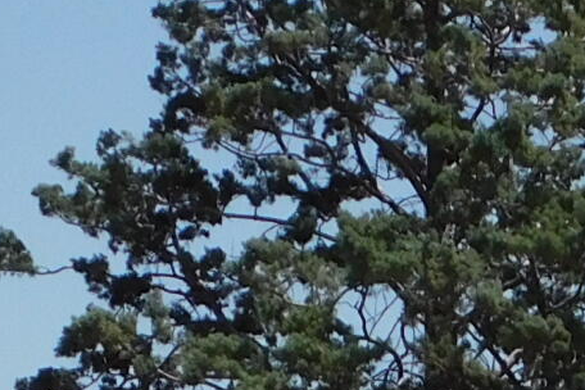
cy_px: 1029
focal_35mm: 308
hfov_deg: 6.6
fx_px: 5005
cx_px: 919
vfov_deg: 4.3
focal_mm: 8
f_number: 7.4
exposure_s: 1/500
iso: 125
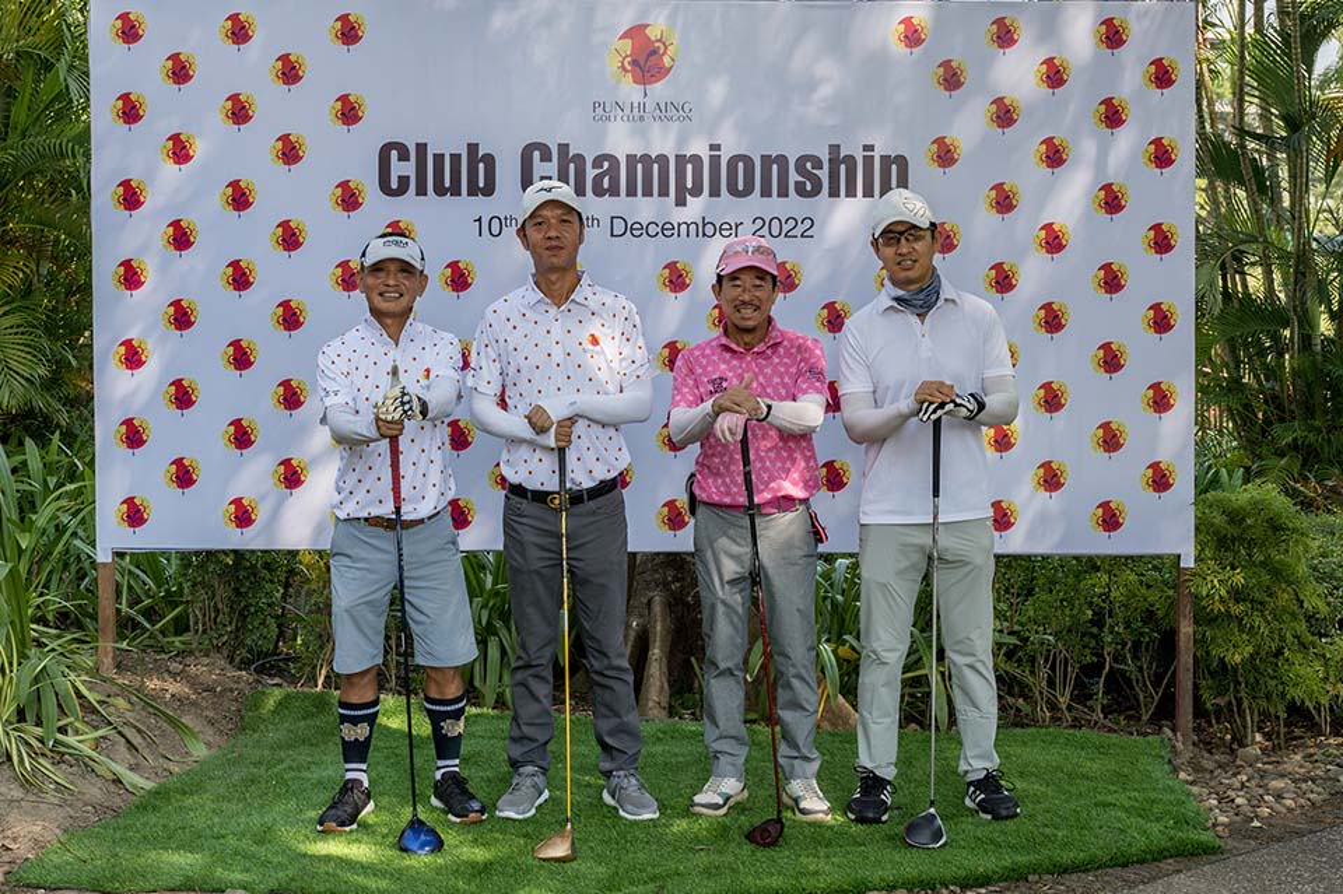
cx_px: 672
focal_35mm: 34
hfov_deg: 55.8
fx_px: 1268
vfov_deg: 38.8
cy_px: 447
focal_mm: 34
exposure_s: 1/320
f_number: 7.1
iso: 320
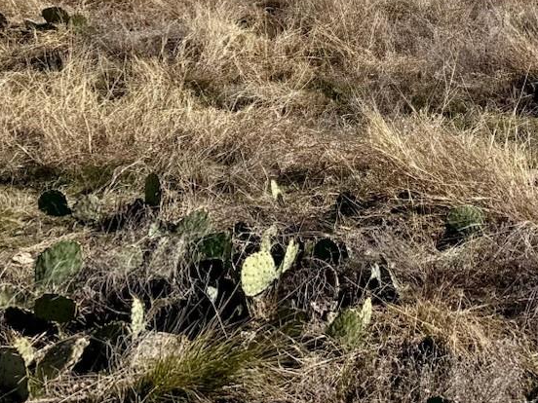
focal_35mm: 89
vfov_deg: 15.0
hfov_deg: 18.7
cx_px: 870
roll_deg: -0.3
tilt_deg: +2.5
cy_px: -262
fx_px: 1383
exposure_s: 1/8130
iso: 80
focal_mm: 6.76
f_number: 1.78
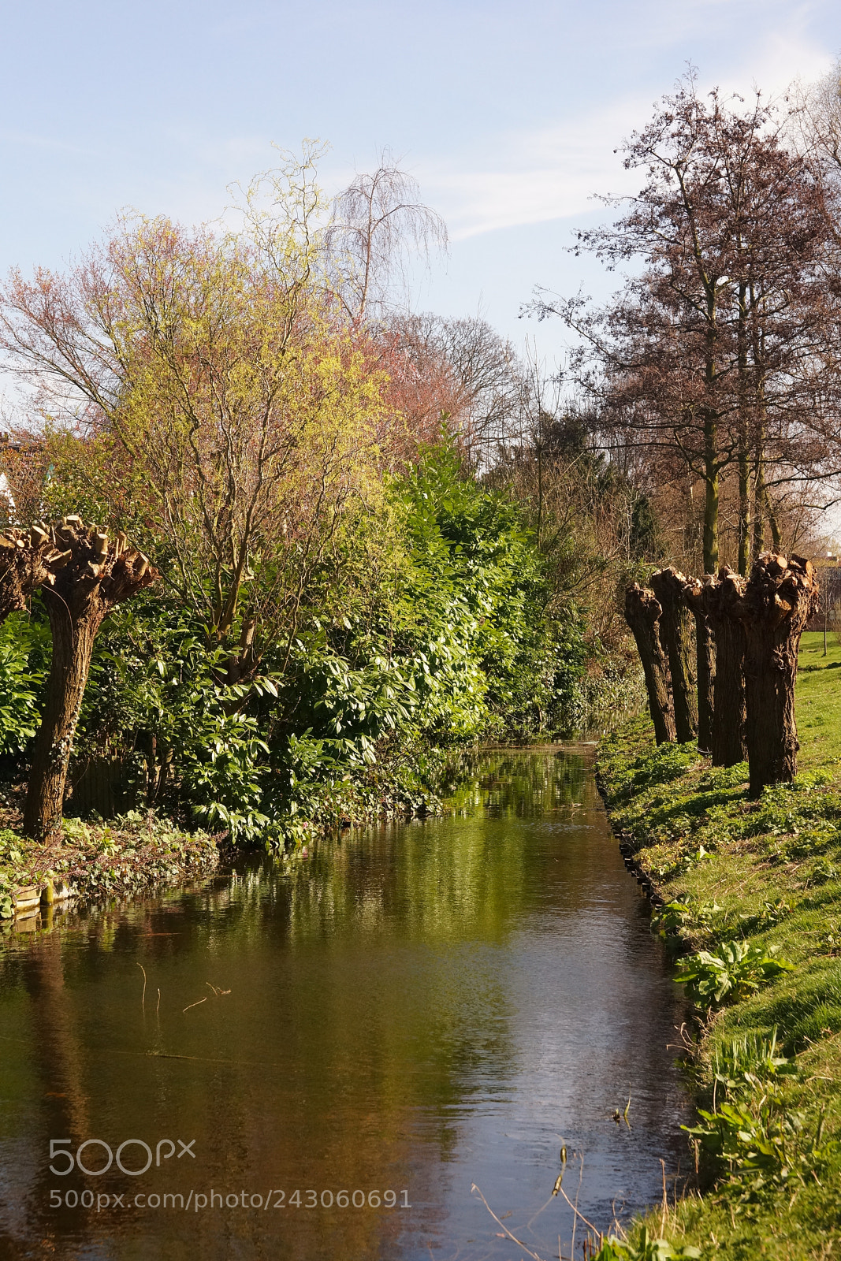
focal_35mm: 70
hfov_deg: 19.5
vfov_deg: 28.8
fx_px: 2452
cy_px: 630
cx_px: 420
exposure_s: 1/1600
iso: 1250
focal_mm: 70
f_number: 8
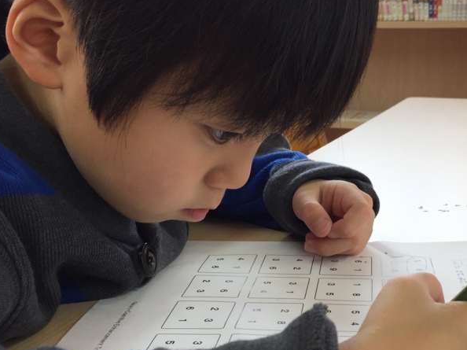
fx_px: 674
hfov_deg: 37.6
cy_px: 186
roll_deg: -0.7
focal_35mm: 50
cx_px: 331
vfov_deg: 29.1
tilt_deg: -14.0
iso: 50
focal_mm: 4.15
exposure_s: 1/120
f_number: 2.2
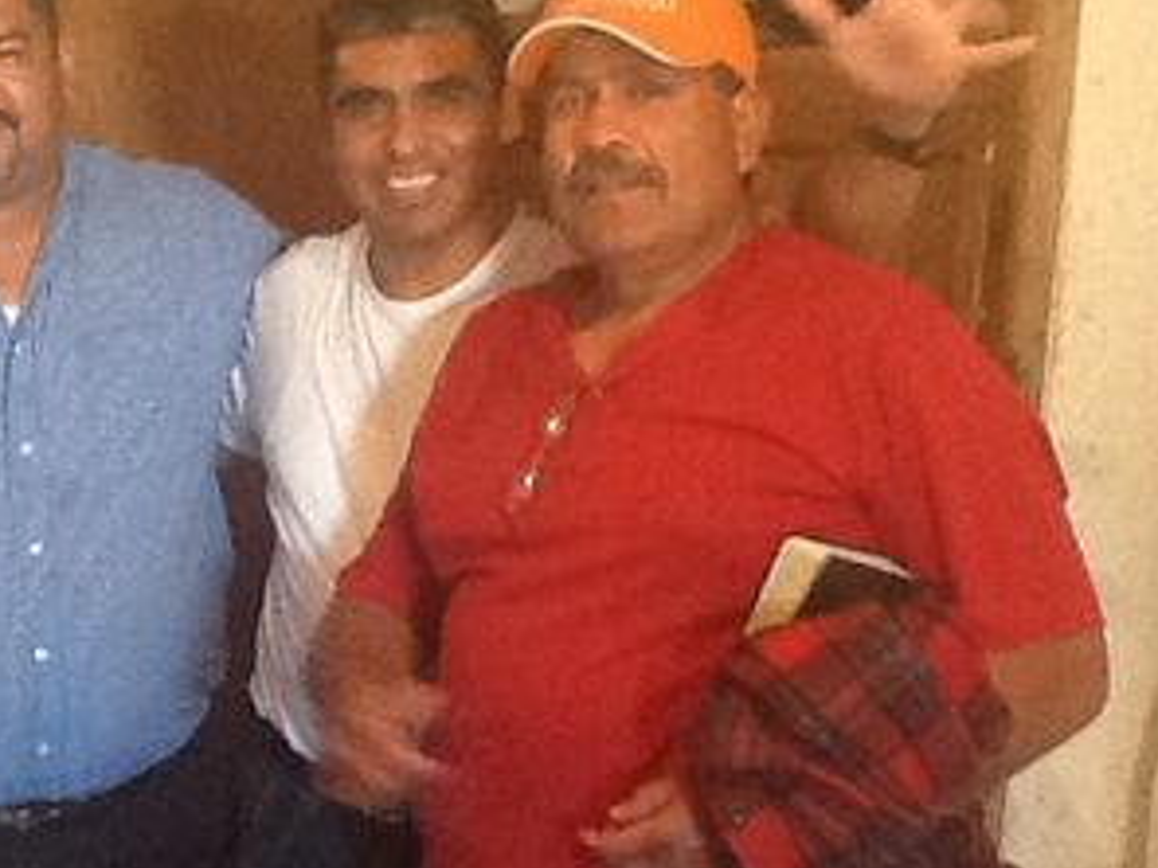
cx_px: 12
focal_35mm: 95
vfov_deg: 15.5
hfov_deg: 20.0
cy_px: 618
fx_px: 3178
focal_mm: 2.03
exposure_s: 1/30
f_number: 2.4
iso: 250
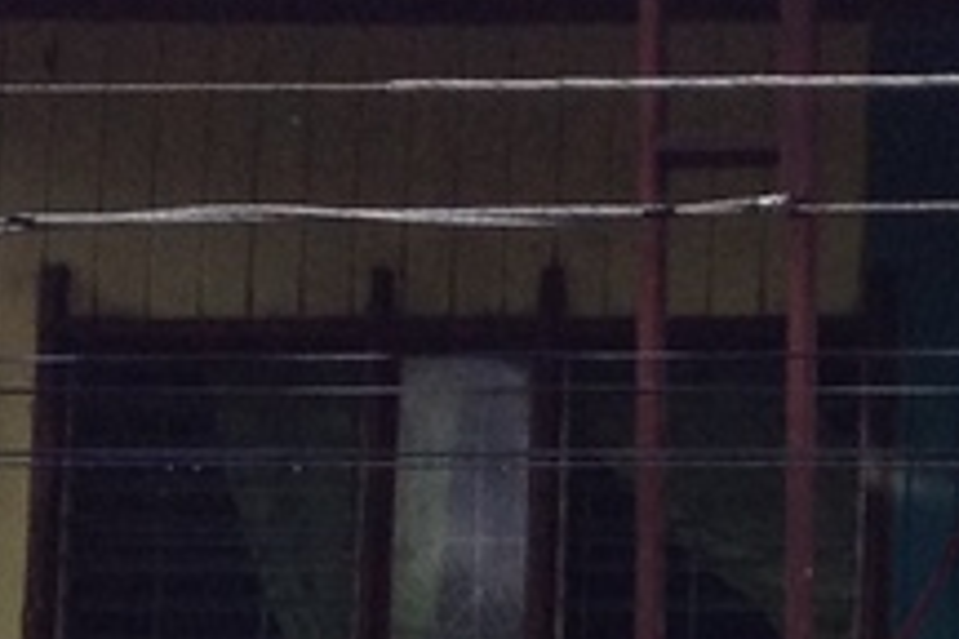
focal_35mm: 270
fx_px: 7192
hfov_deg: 7.4
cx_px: 1807
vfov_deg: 5.0
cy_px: 1353
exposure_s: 1/521
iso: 50
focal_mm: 4.28
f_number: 2.4
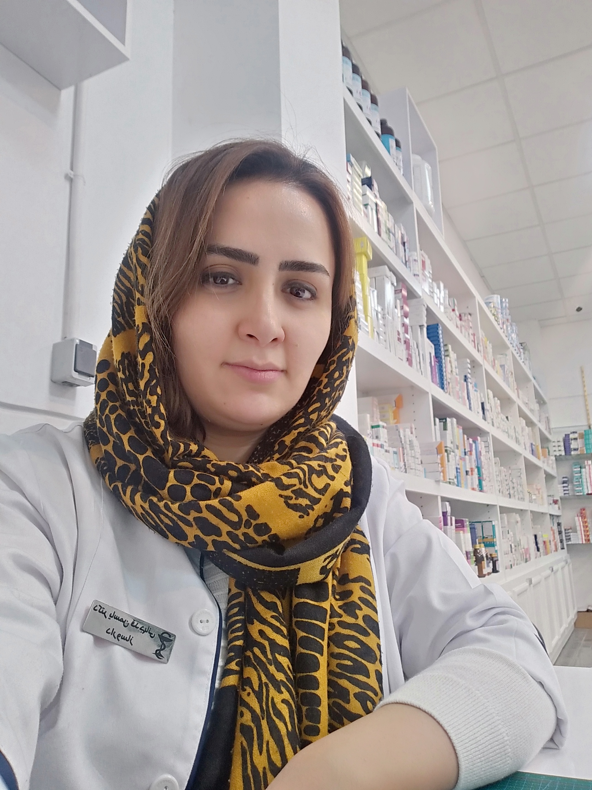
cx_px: 296
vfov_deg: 65.3
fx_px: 616
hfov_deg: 51.4
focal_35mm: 27
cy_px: 395
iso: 233
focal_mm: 3.61
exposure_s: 1/30
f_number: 2
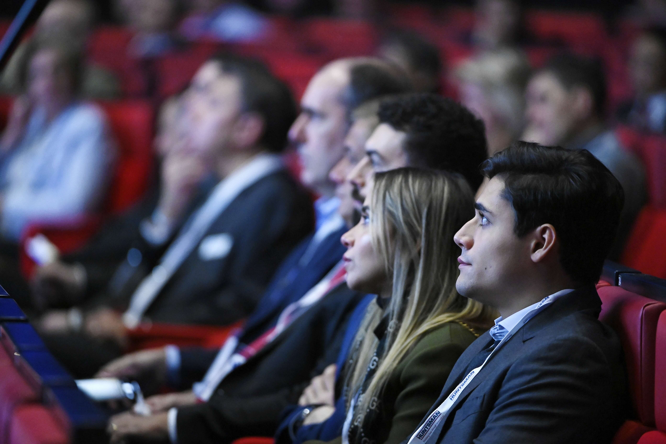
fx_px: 5365
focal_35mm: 290
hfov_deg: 7.1
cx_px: 333
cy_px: 222
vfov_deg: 4.7
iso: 10000
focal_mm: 290
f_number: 4
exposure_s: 1/80
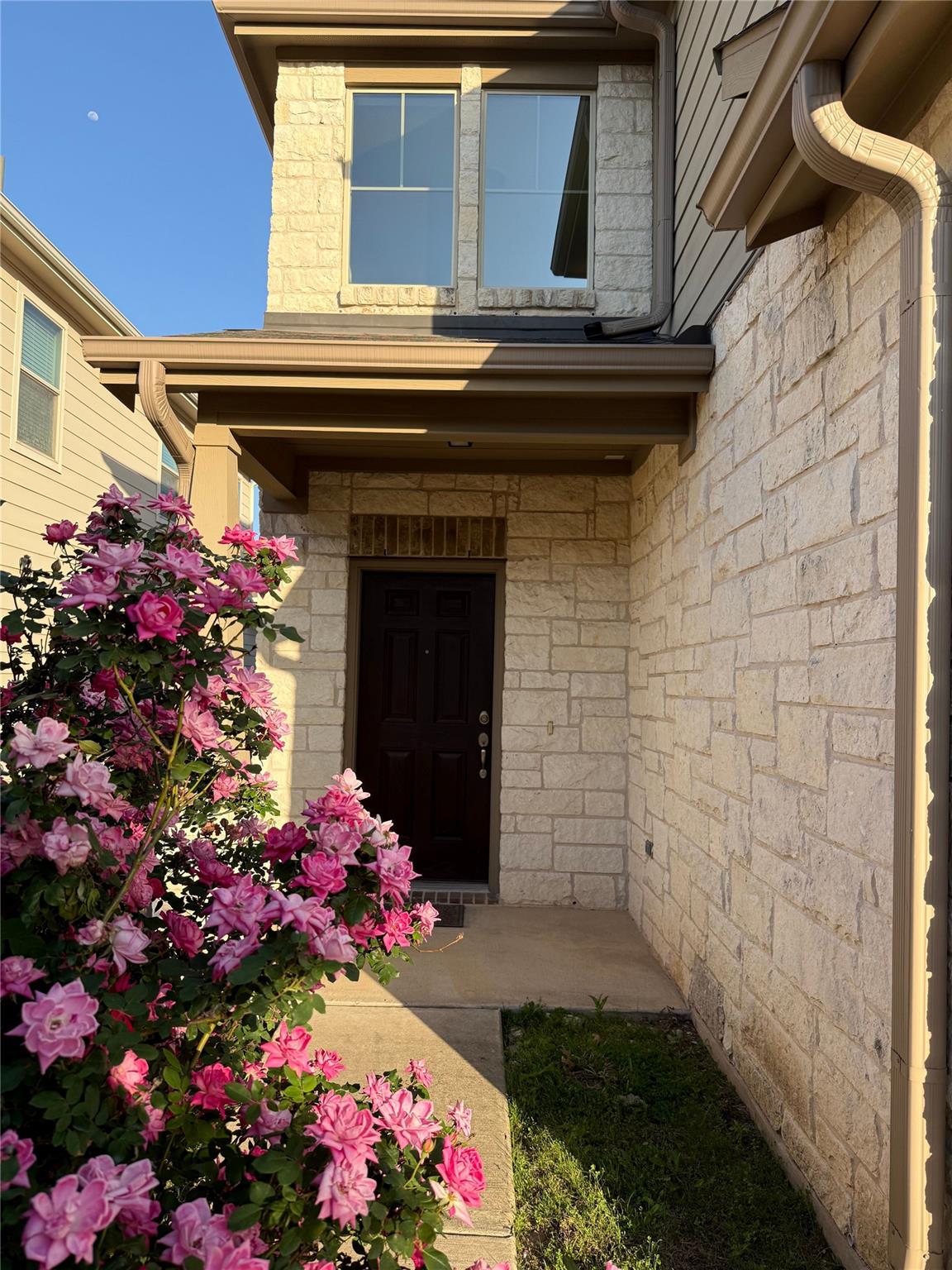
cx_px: 476
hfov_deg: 56.8
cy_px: 635
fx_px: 880
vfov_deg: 71.6
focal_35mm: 24
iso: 100
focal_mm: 6.76
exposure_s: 1/1949
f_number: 1.78
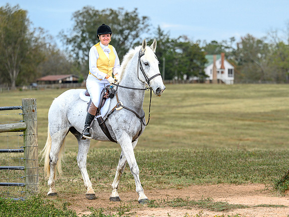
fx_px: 1334
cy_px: 117
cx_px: 174
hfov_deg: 12.4
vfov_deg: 9.3
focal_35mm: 160
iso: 400
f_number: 3.5
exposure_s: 1/1000
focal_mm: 120
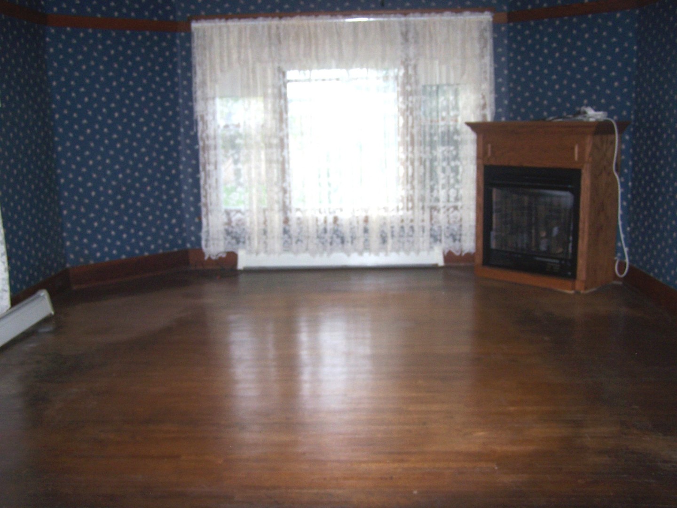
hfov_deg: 49.0
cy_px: 254
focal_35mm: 38
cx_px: 338
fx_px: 743
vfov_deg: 37.7
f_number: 2.8
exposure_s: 1/60
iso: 140
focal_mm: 6.3
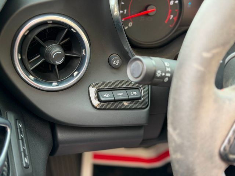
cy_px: 88
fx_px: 326
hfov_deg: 39.7
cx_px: 118
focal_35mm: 48
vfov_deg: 30.3
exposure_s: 1/177
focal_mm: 6.76
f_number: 1.78
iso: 160
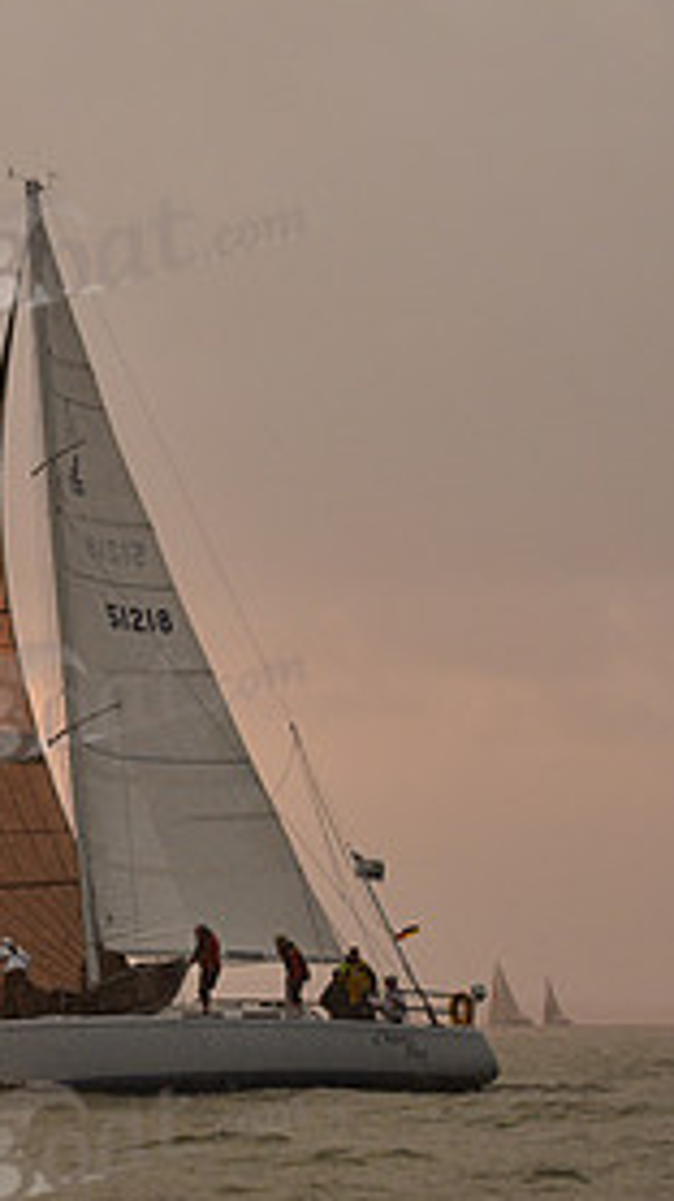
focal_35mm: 153
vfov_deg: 14.1
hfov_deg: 7.7
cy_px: 568
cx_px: -523
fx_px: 4870
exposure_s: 1/500
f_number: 7.1
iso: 400
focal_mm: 70
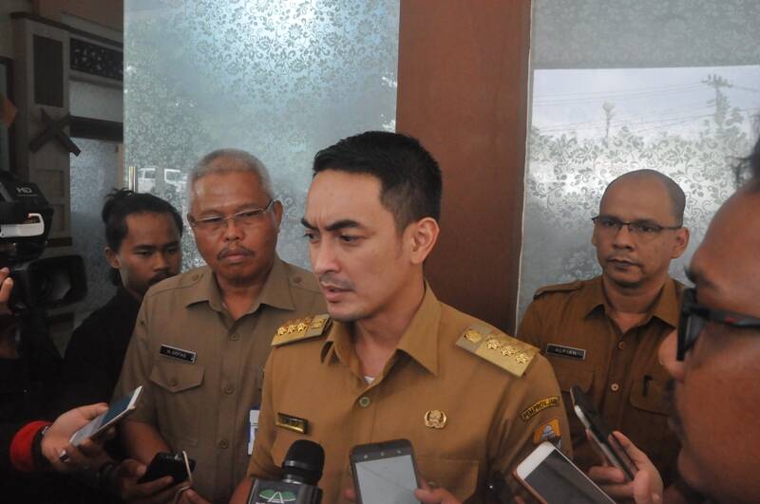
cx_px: 380
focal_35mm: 27
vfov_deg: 47.8
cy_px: 252
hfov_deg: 67.5
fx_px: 569
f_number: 8
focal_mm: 18
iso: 3200
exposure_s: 1/250
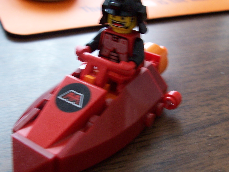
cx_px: 98
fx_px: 304
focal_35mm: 46
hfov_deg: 41.1
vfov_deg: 31.5
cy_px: 86
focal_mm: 6
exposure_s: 1/15
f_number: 2.8
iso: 140
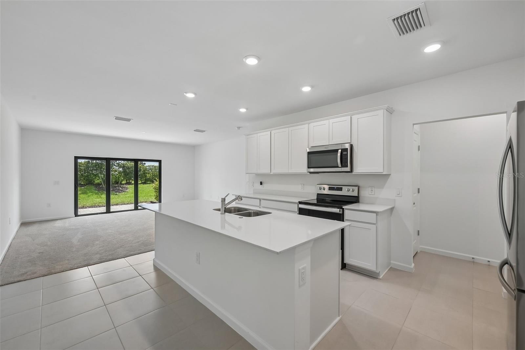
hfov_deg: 102.3
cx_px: 262
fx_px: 211
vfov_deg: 79.2
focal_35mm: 14
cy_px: 175
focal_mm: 14.5
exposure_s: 1/80
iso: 400
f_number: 8
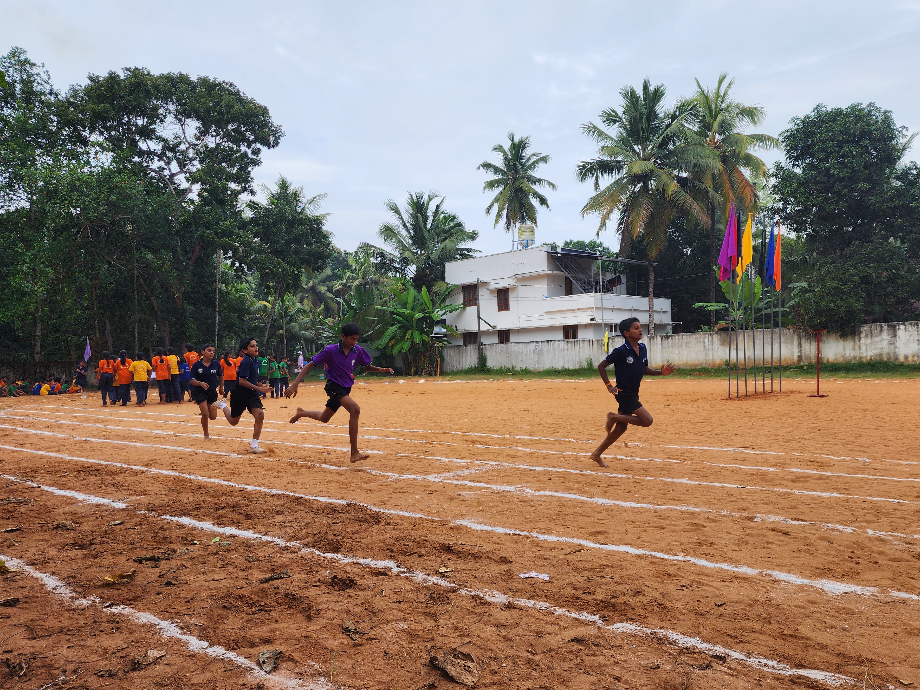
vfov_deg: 53.0
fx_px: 691
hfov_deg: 67.3
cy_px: 368
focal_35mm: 26
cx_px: 484
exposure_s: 1/711
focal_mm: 6.4
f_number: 1.8
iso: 12
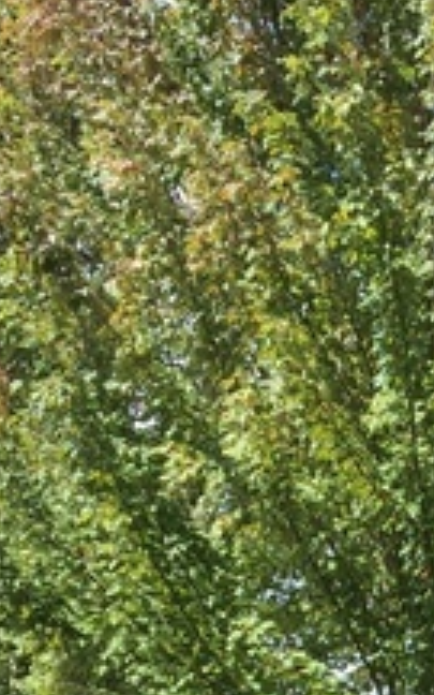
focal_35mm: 95
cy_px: 775
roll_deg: -1.1
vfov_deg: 20.8
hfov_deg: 12.8
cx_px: 725
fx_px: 1798
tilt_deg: +8.0
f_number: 2.2
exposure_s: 1/663
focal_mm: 4.15
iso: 25
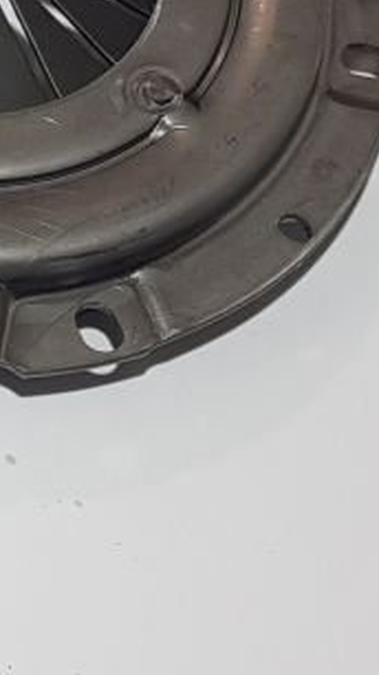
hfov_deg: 13.3
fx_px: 1323
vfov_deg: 28.1
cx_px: -443
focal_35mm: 74
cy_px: 159
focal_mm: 4.2
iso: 64
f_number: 1.7
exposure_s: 1/100
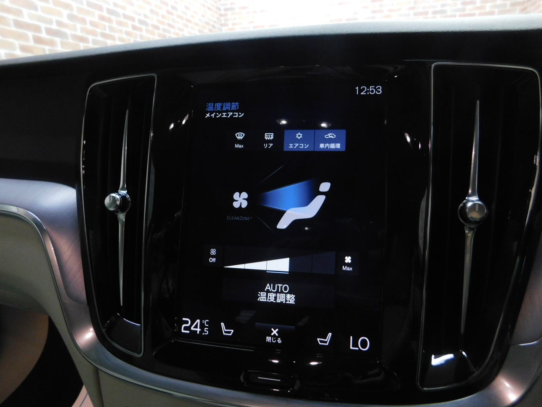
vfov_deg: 58.9
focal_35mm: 23
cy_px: 204
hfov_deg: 73.9
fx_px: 360
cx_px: 271
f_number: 3
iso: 400
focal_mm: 4
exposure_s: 1/25
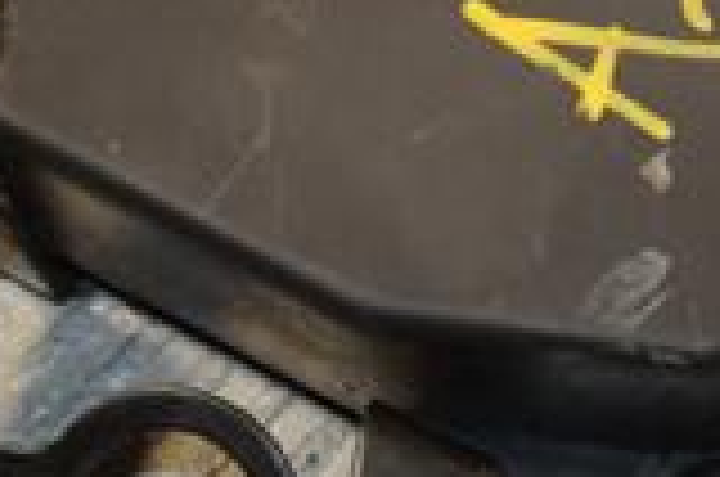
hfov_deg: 7.0
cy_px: 54
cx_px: 504
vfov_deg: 4.7
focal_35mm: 293
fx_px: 5848
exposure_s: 1/200
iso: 800
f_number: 5.6
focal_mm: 52
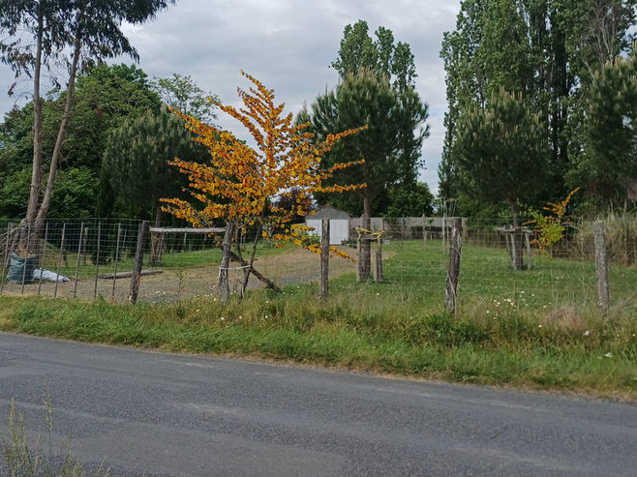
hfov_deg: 48.9
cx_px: 349
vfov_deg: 36.9
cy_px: 125
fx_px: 699
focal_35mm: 38
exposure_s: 1/1259
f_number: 1.8
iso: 50
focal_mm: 4.65
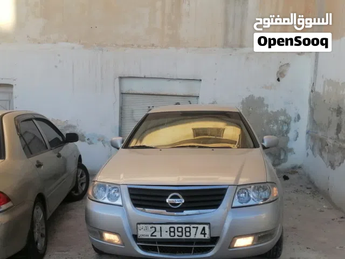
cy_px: 130
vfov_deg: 32.9
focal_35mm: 44
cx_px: 172
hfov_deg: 42.9
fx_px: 439
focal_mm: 5.3
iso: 50
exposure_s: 1/354
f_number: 1.8
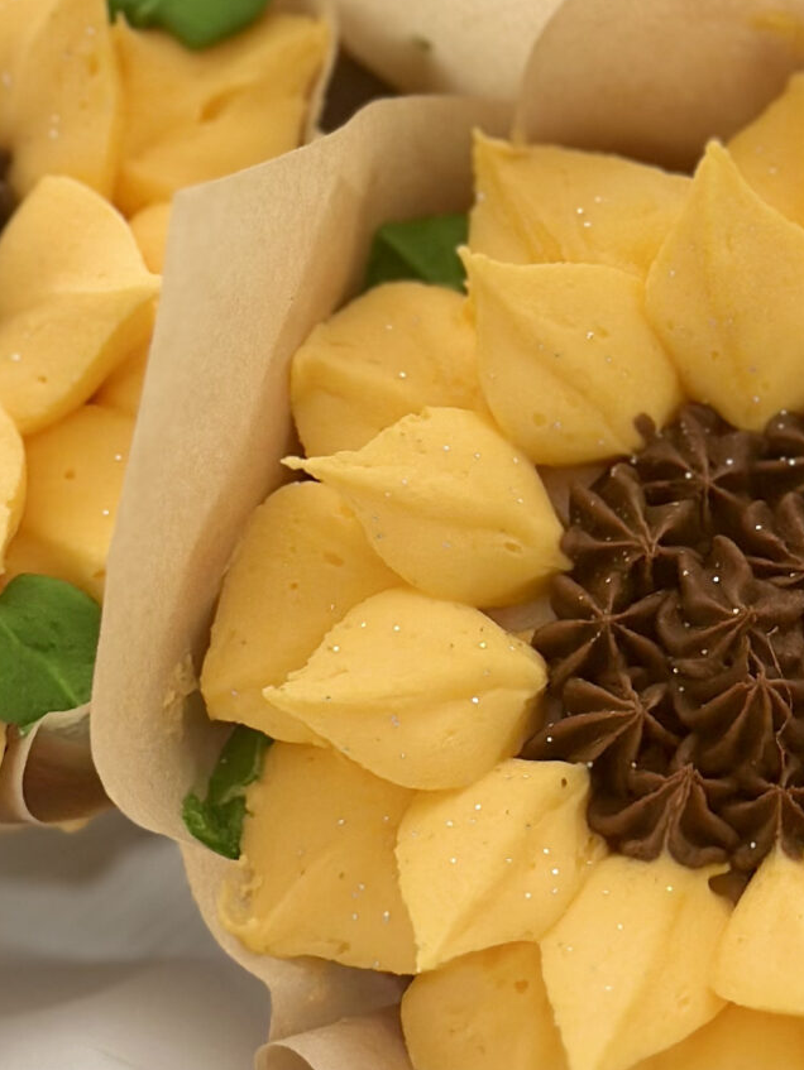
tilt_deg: -45.0
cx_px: 776
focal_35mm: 145
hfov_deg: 10.2
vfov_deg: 13.6
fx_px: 4487
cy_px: 426
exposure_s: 1/172
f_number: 1.78
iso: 100
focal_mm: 6.86
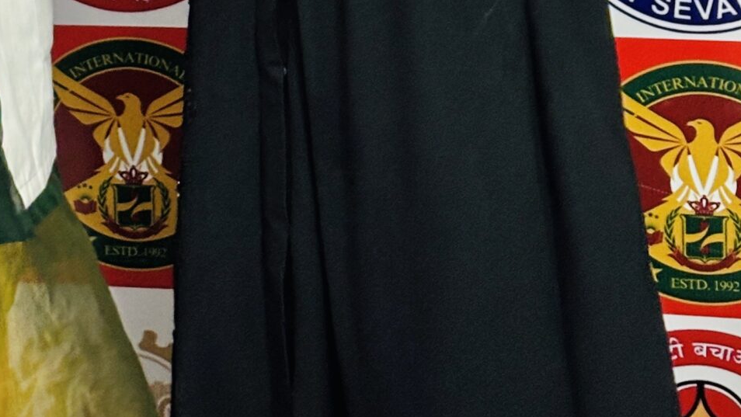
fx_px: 2987
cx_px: 166
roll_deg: +1.9
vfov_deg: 7.7
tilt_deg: -9.6
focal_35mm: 152
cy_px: -336
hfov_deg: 14.1
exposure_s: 1/33
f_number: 1.6
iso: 200
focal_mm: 5.96
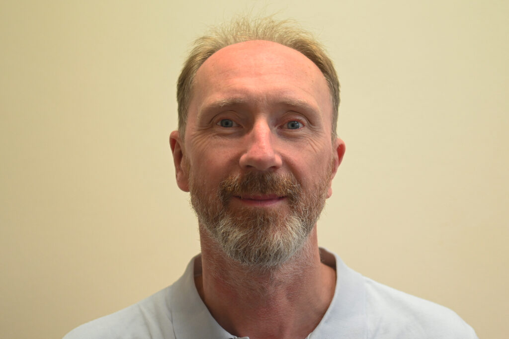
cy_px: 170
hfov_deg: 28.1
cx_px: 254
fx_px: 1018
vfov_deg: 18.9
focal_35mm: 72
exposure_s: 1/125
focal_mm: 48
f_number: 2.8
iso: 1250
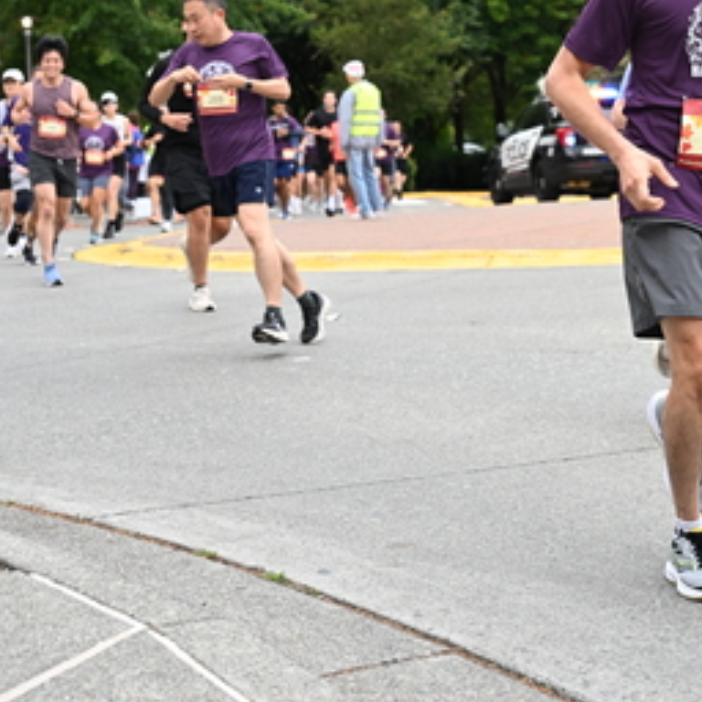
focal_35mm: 84
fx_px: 1927
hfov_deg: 20.6
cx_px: 421
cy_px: 101
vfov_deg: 20.3
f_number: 4
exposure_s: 1/800
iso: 1600
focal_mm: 46
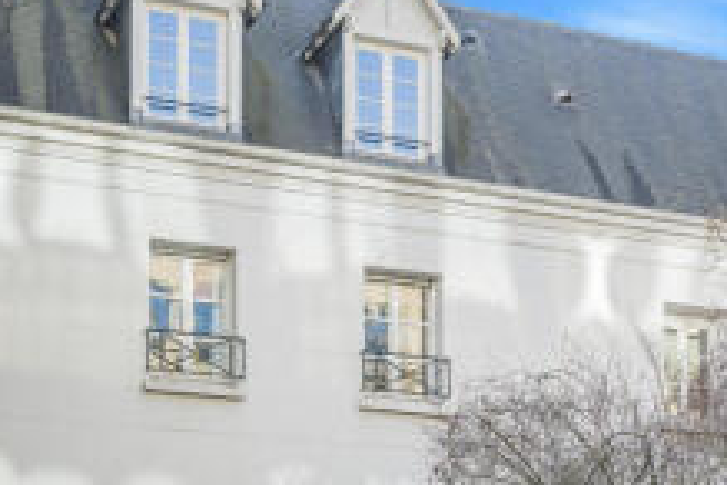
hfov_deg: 26.2
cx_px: 697
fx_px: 1494
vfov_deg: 18.2
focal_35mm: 74
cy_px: 427
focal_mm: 34
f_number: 8
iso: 200
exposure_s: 1/15
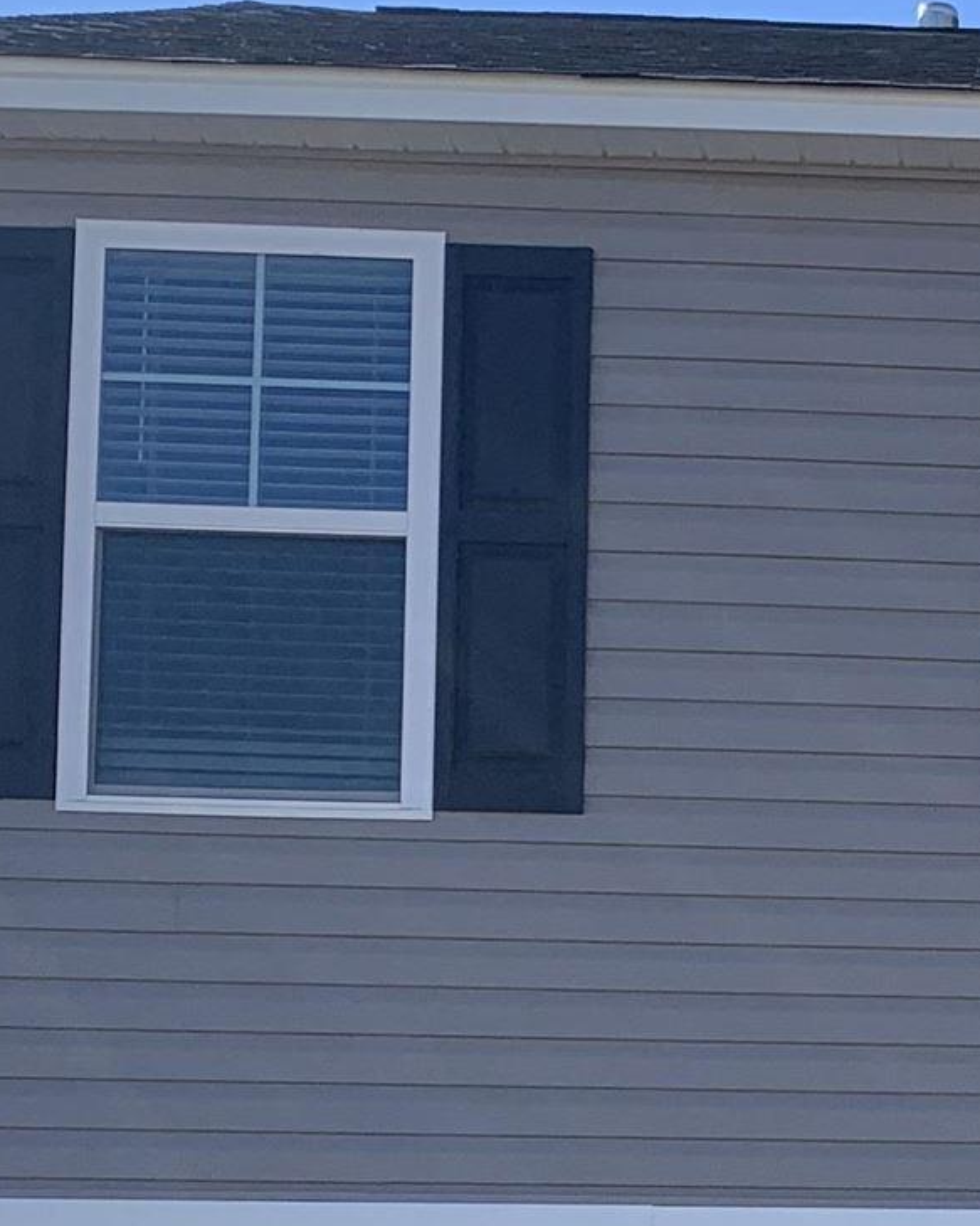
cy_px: 1164
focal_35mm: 107
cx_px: 1409
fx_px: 3880
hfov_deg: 13.6
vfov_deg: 17.6
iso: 25
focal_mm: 4.25
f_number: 1.8
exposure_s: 1/1536
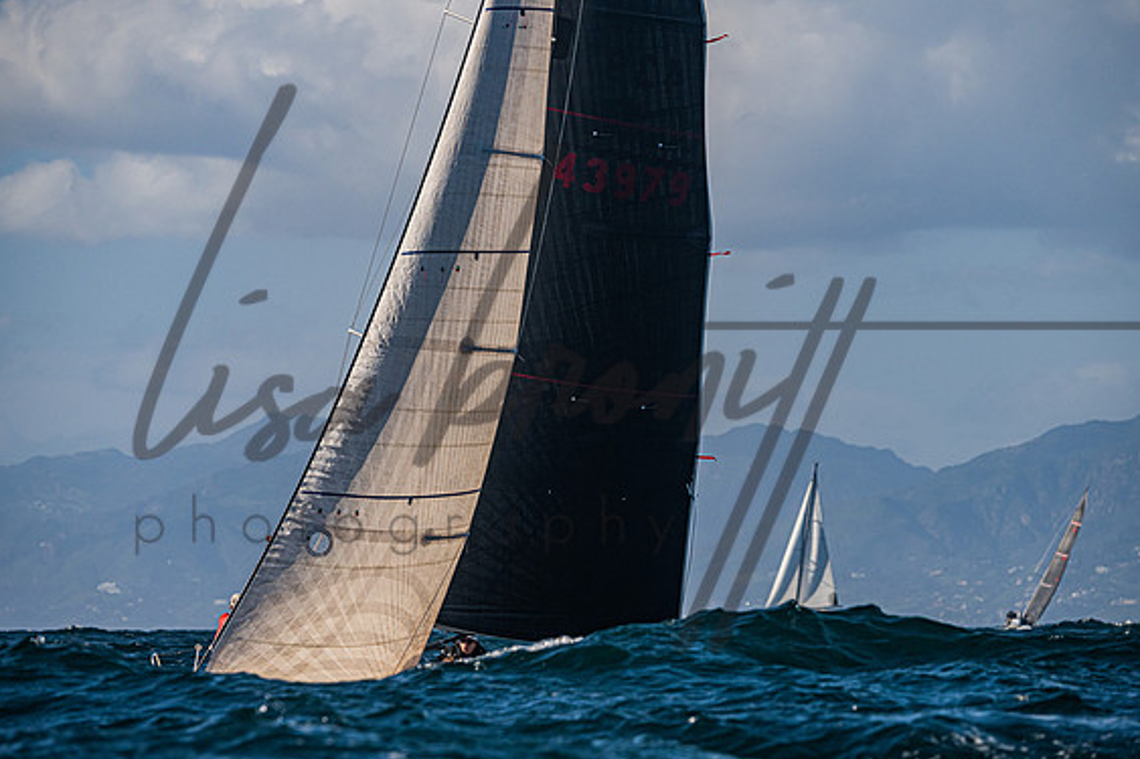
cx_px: 585
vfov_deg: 5.4
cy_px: 373
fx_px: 8072
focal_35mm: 255
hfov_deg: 8.1
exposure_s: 1/5000
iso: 320
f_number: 6.3
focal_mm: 220
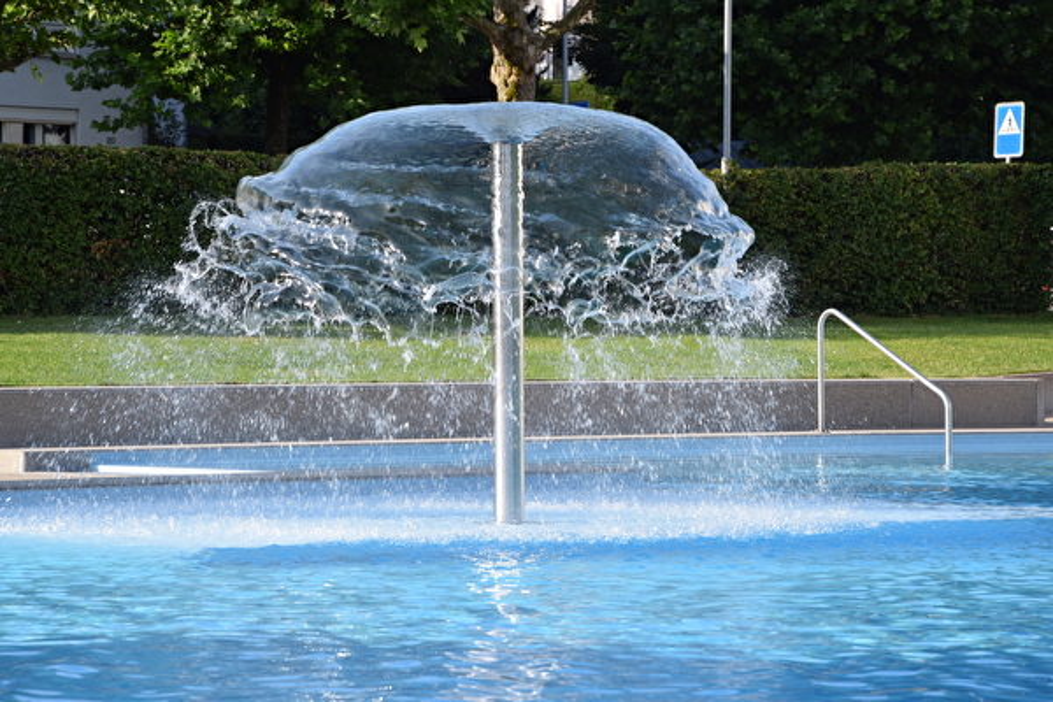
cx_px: 526
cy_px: 351
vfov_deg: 10.2
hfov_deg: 15.2
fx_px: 3948
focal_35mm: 135
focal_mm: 90
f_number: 8
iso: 220
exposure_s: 1/250
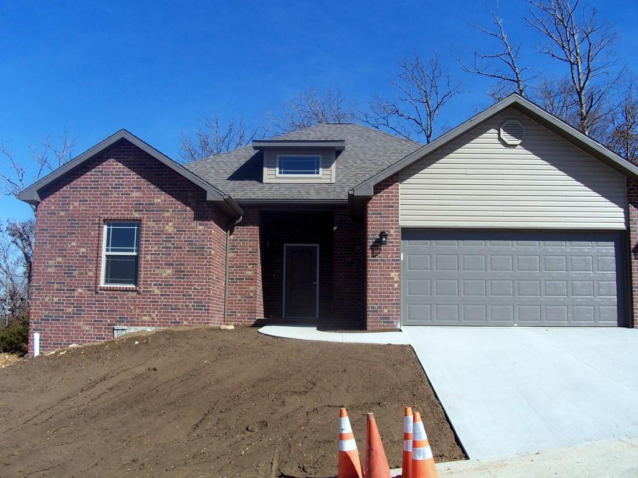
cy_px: 239
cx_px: 319
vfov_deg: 40.7
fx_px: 645
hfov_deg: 52.6
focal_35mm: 35
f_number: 4
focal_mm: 6
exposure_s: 1/750
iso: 80
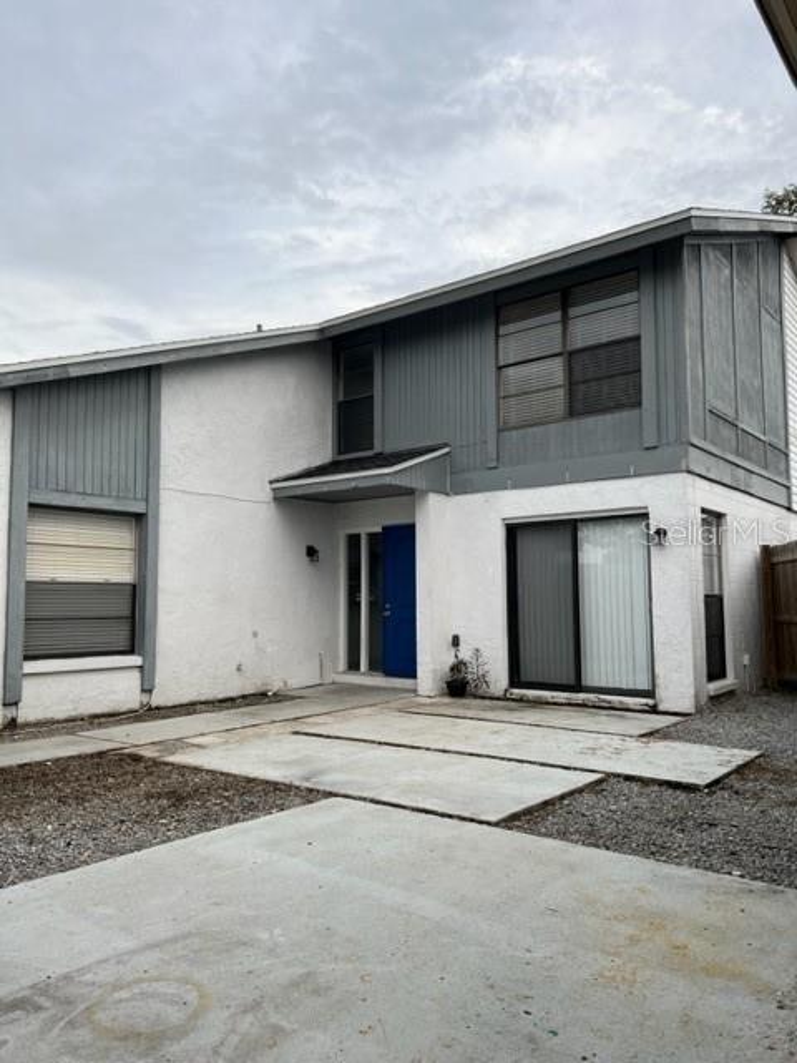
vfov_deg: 67.3
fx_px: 798
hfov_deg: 53.1
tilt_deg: +4.6
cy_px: 532
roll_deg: +0.0
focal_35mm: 26
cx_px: 398
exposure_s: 1/260
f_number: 1.5
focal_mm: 5.7
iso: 40
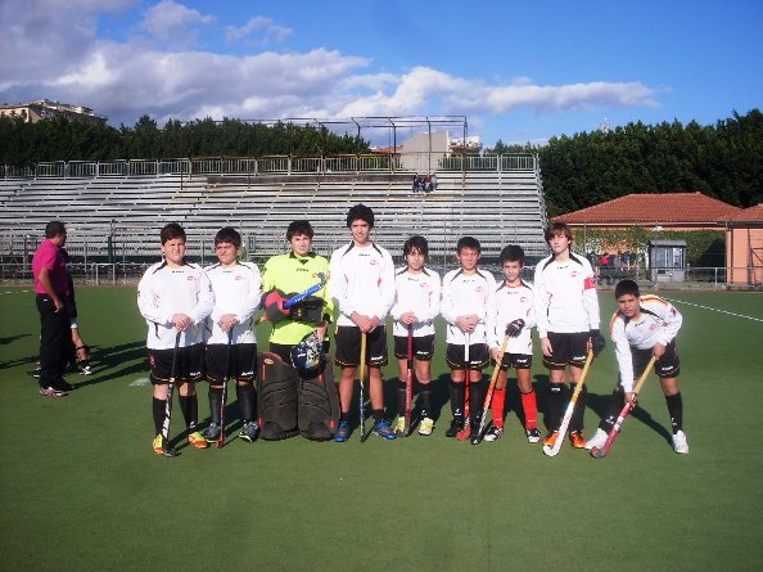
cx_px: 382
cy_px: 286
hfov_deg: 49.0
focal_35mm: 38
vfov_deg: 37.7
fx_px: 837
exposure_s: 1/350
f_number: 8.4
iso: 80
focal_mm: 6.3
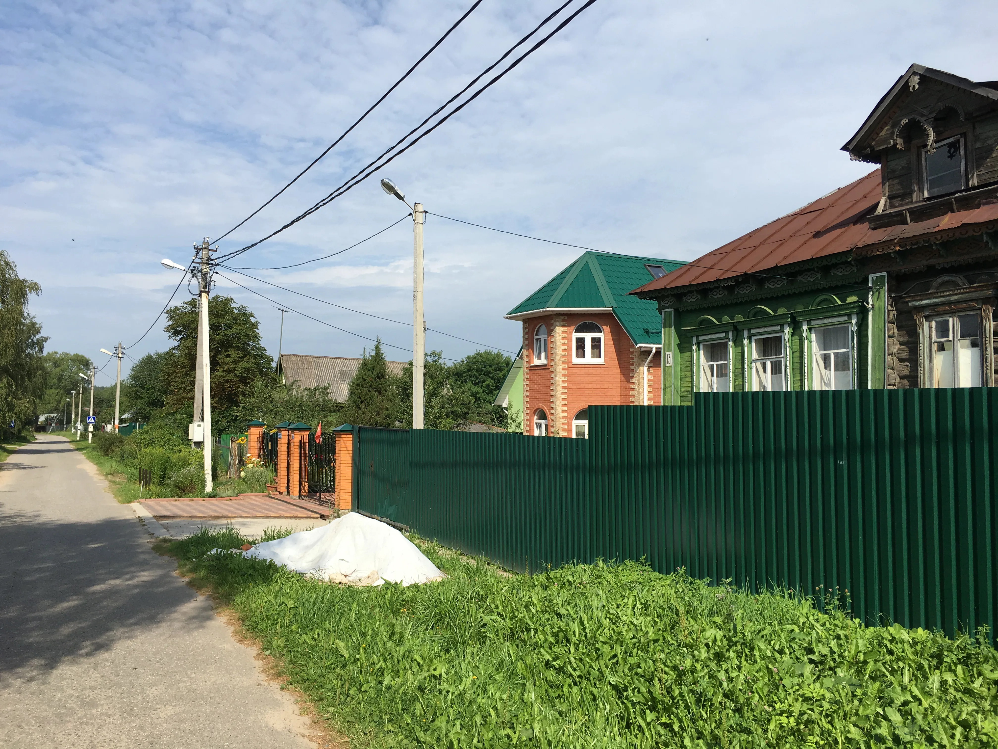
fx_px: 836
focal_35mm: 29
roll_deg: -1.0
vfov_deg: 48.2
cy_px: 374
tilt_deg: +3.7
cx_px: 499
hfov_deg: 61.7
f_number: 2.2
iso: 25
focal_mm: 4.15
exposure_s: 1/1538
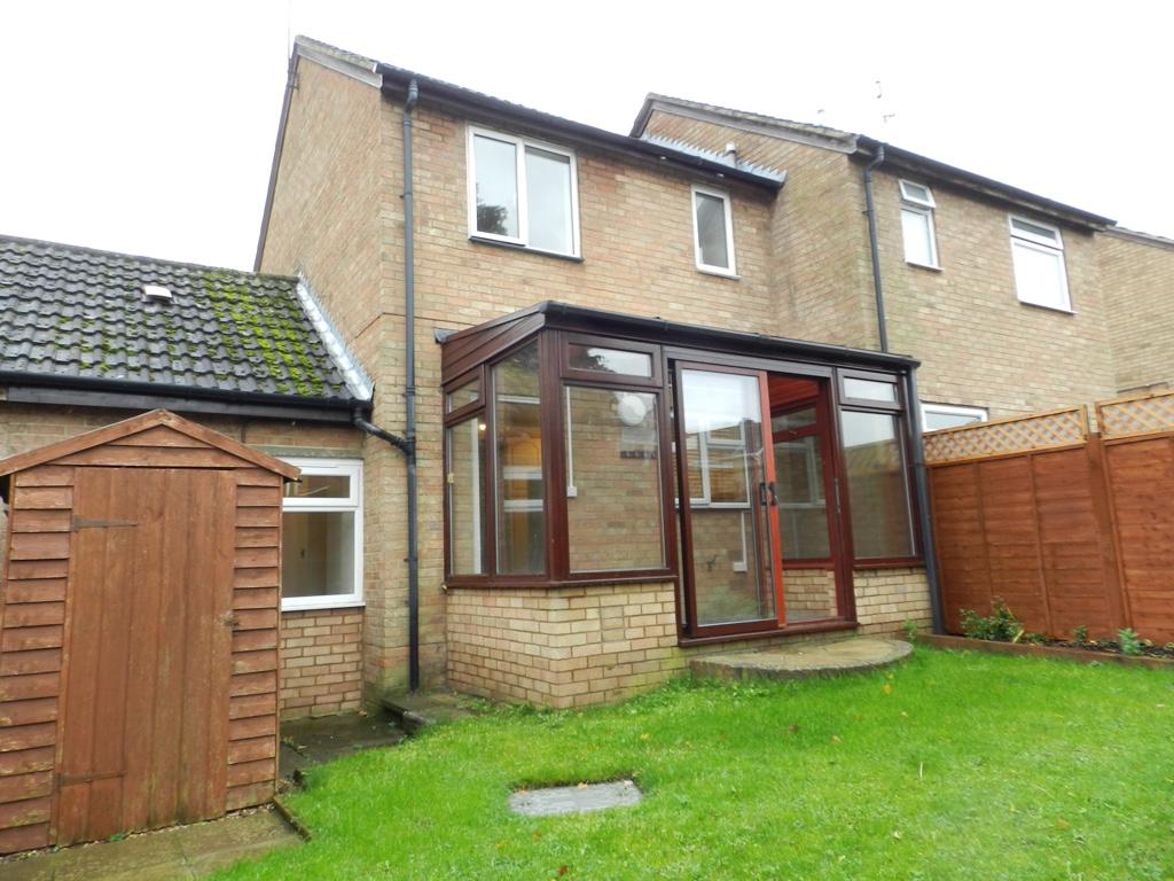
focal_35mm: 23
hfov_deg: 73.9
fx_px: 780
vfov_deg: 58.9
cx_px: 587
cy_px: 440
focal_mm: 4
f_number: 3.4
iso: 160
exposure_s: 1/30
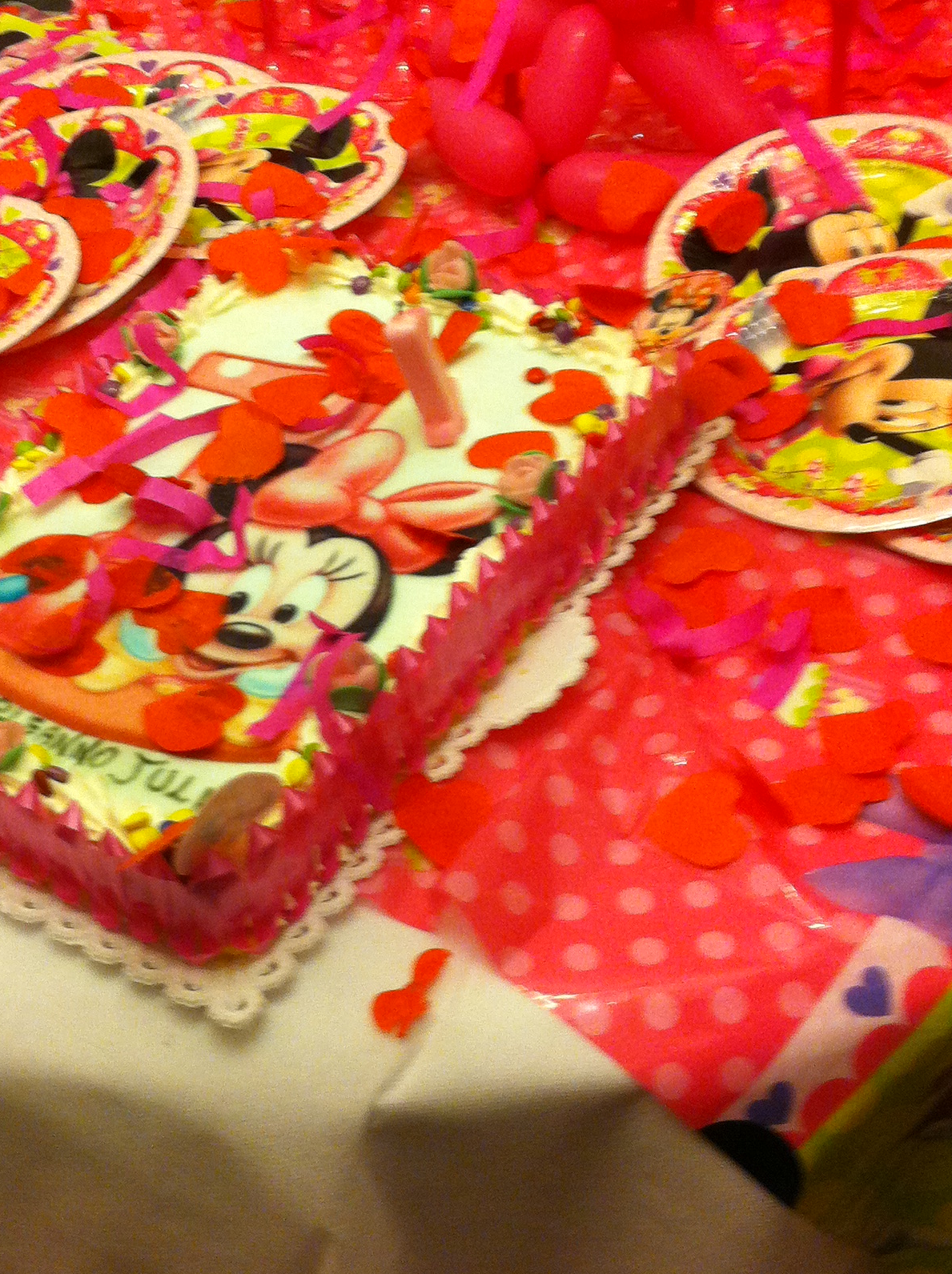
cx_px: 317
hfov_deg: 25.5
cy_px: 588
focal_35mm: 57
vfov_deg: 33.8
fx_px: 2096
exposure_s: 1/15
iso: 160
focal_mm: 3.85
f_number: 2.8
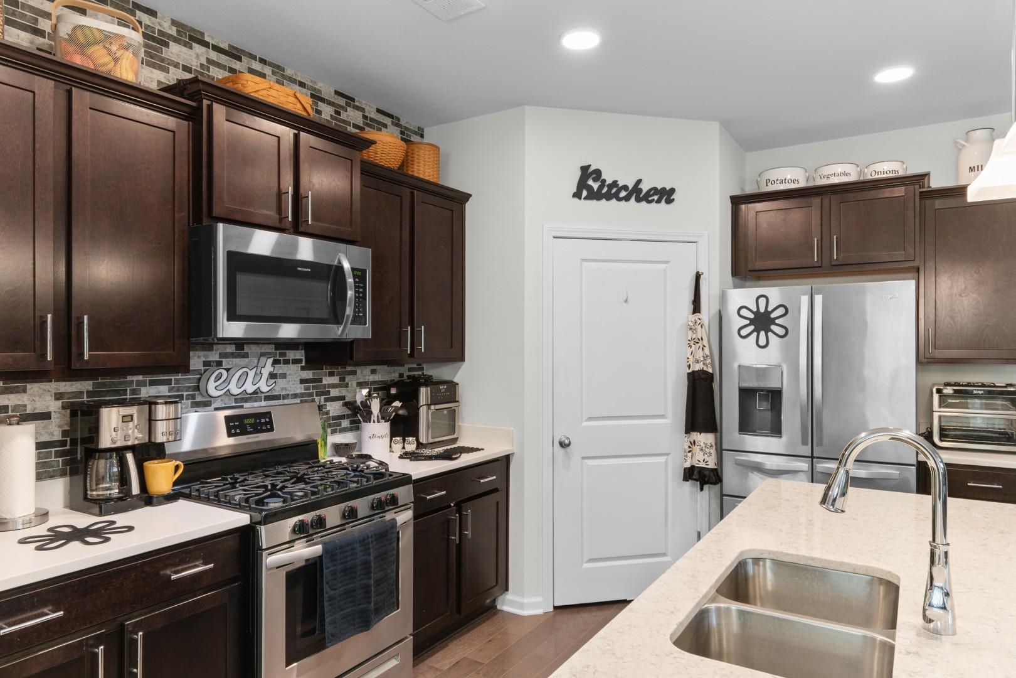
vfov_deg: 57.2
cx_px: 508
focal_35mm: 22
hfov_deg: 78.6
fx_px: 621
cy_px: 339
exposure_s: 1/3
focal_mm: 15
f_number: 5
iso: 100
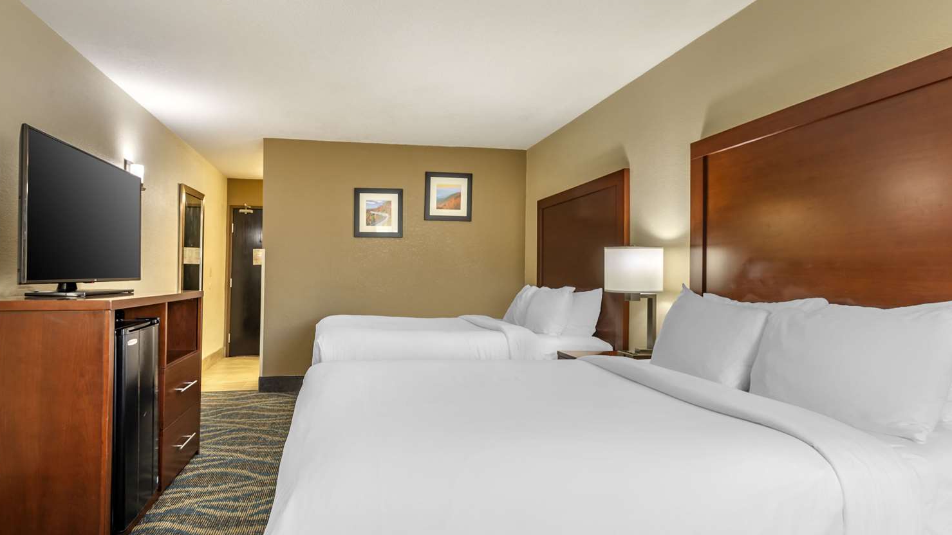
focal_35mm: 17
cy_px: 312
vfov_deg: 63.5
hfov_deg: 95.9
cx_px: 473
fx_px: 429
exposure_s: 1/20
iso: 400
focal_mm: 16
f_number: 10
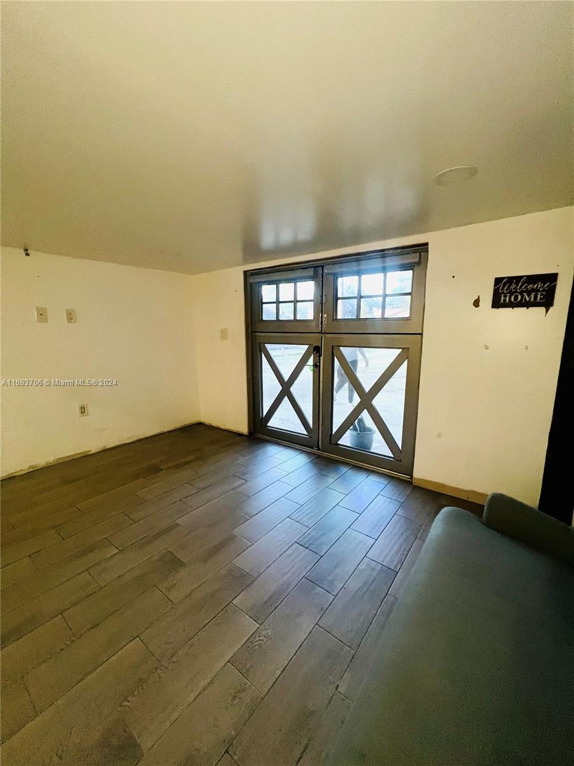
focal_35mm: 13
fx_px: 287
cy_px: 383
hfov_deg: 89.9
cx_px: 287
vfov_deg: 106.2
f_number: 1.8
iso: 250
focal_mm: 1.57
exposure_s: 1/60
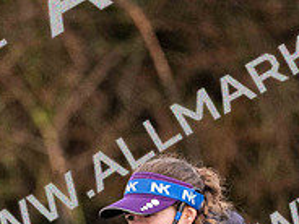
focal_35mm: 1210
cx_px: 135
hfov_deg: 1.6
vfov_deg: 1.2
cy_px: 275
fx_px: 10452
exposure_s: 1/1600
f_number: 4.5
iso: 5600
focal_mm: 400
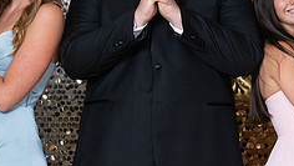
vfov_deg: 3.6
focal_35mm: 335
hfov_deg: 6.4
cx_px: 145
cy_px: 53
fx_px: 2613
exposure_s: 1/100
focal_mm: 130
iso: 320
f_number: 8
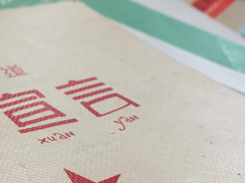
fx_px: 488
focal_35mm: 69
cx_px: 65
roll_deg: -10.4
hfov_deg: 27.8
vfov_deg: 21.3
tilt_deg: -17.8
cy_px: 96
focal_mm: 4.15
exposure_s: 1/33
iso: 125
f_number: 2.2
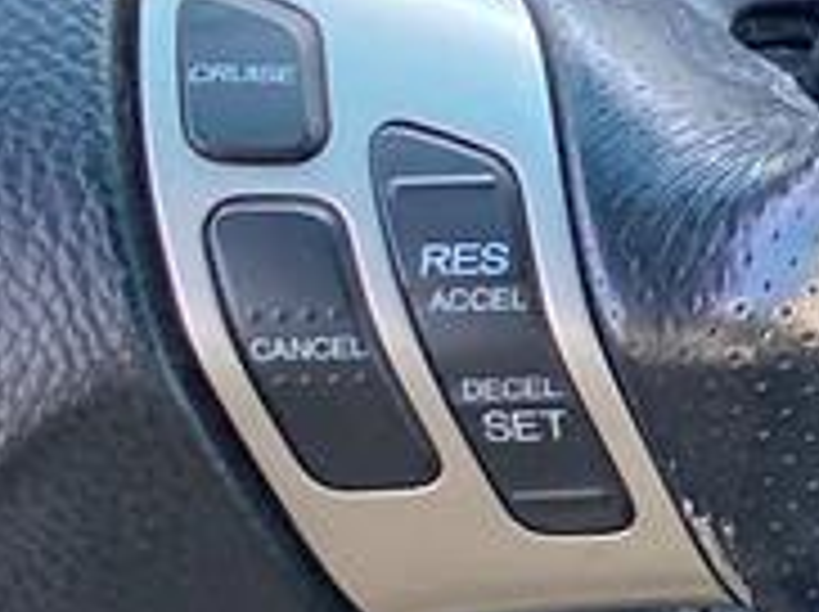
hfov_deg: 8.5
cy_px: 81
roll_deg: -1.6
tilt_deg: -24.8
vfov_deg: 8.1
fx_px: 4324
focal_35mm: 183
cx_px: 2709
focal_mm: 4.25
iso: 64
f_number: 1.8
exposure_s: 1/121
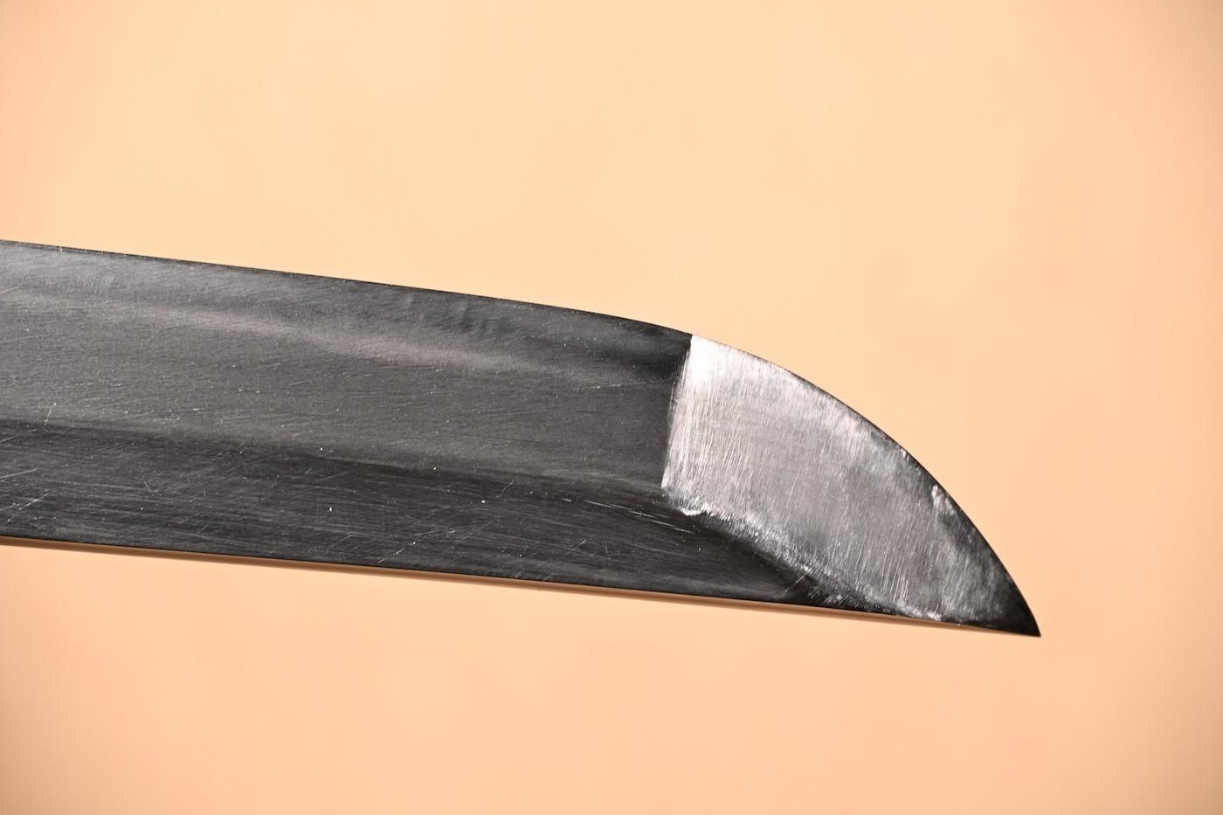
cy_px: 408
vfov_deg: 9.1
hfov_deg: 13.6
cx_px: 612
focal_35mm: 152
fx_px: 5146
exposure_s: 1/2
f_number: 5.6
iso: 100
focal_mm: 101
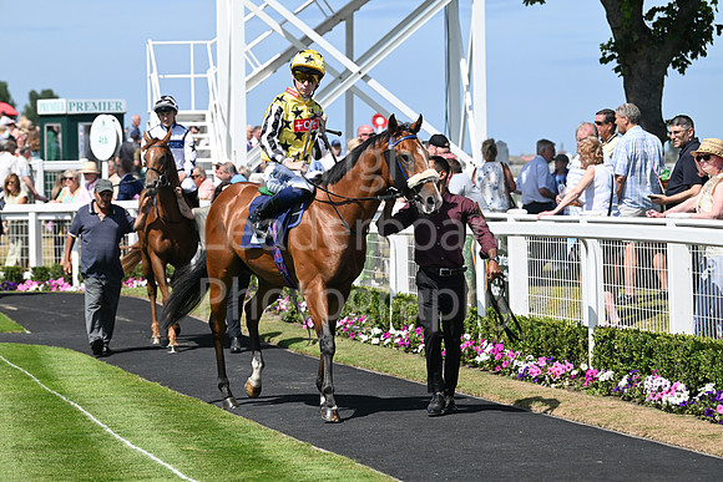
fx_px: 2712
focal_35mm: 135
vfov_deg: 10.2
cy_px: 241
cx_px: 362
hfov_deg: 15.2
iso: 400
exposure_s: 1/2500
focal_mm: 135
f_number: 5.6
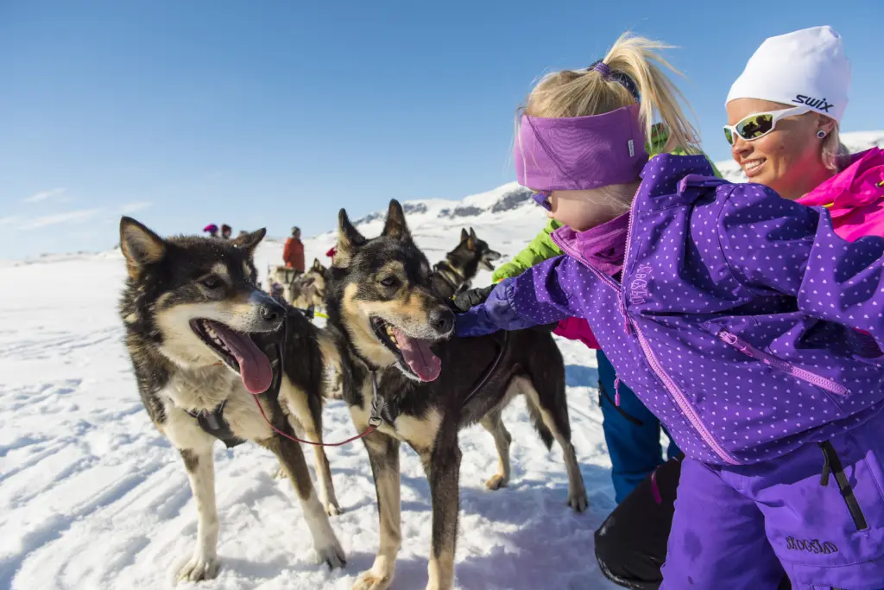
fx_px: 589
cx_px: 442
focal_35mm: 24
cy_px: 295
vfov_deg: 53.1
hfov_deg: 73.7
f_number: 5.6
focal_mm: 24
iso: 100
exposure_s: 1/2000
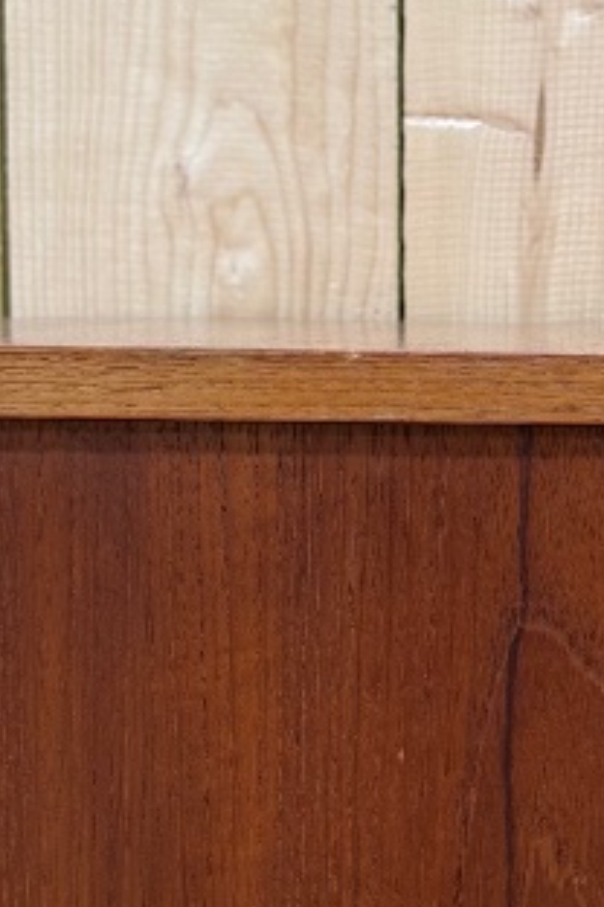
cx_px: 703
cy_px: 517
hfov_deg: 13.9
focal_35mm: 96
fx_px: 2416
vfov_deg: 21.2
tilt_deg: -3.8
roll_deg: -1.5
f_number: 1.78
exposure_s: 1/50
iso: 125
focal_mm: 6.76
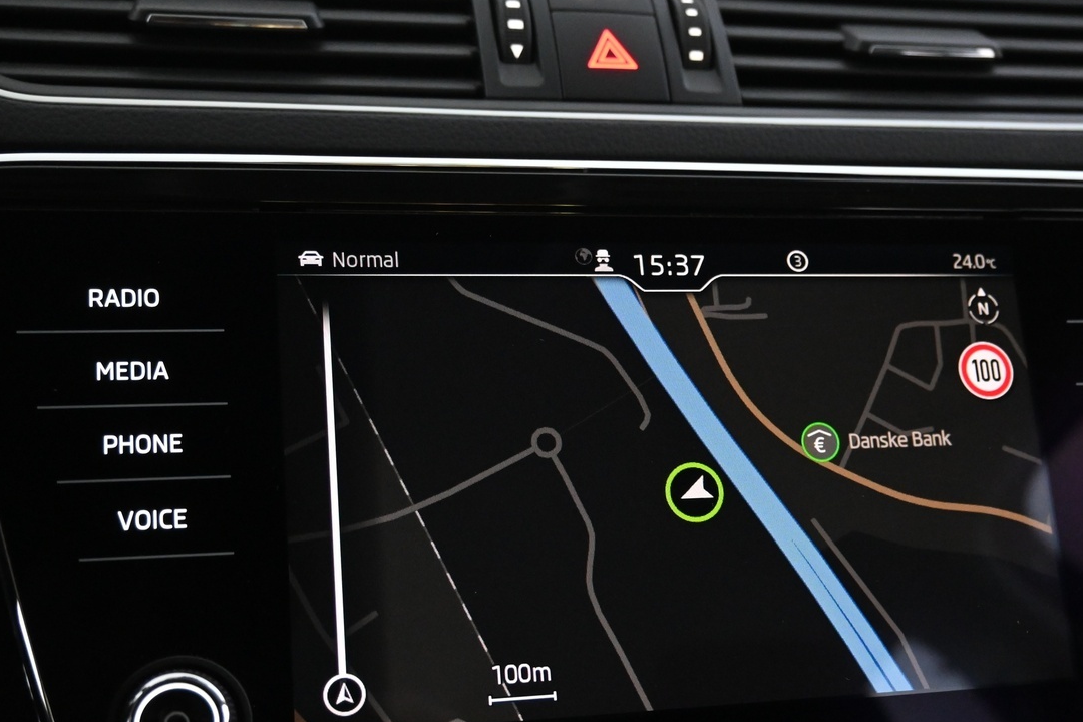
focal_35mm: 46
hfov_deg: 42.6
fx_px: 1387
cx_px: 610
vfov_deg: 29.0
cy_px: 470
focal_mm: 20.5
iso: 3200
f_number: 3.8
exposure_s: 1/30
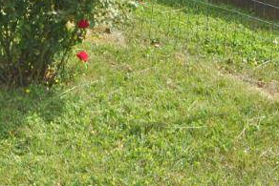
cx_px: 103
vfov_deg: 11.8
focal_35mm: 108
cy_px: -138
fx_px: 837
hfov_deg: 18.9
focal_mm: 14
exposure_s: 1/200
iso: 100
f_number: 7.1
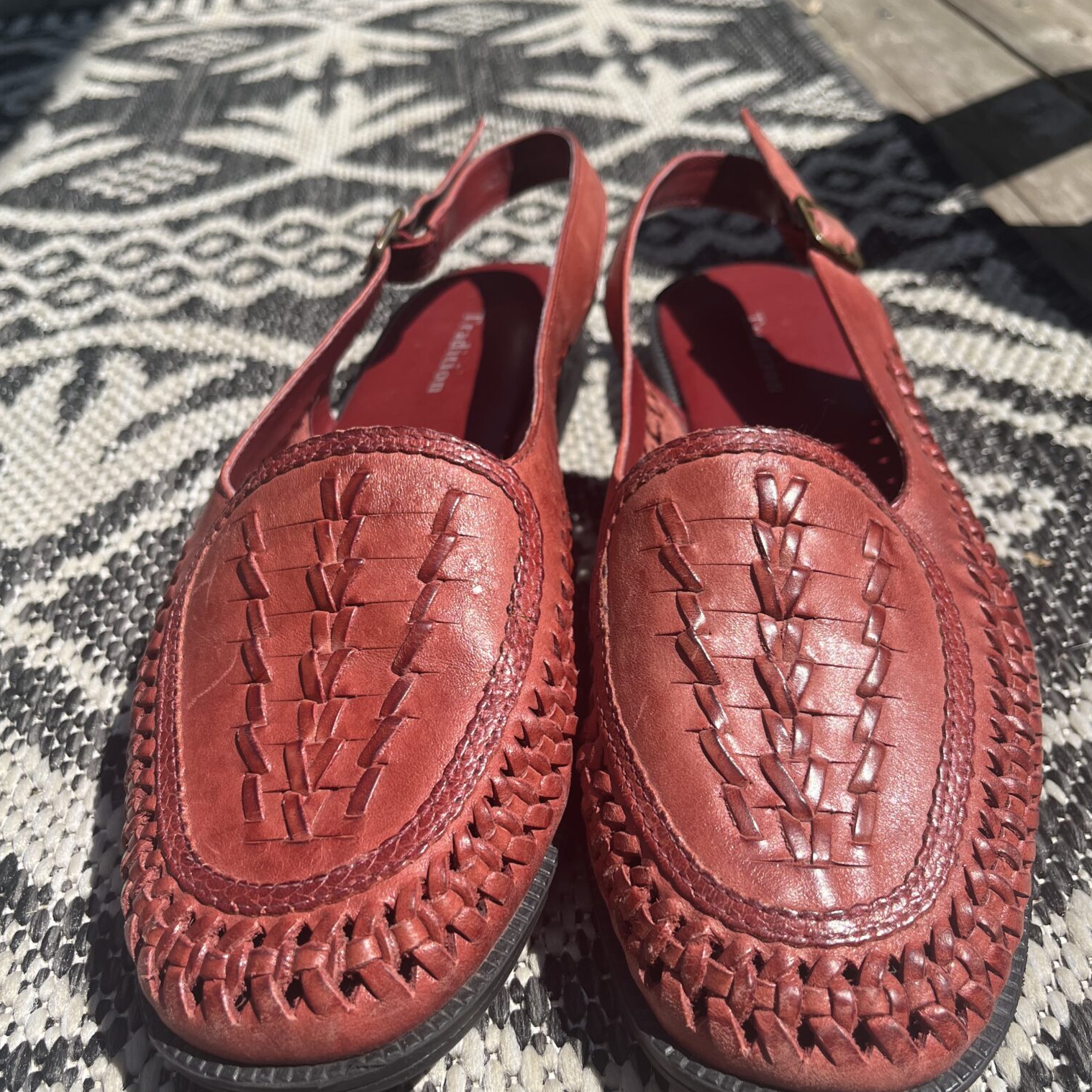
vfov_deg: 52.5
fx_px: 1106
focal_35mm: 31
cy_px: 556
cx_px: 545
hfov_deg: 52.5
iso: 50
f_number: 1.6
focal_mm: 5.1
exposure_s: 1/3623
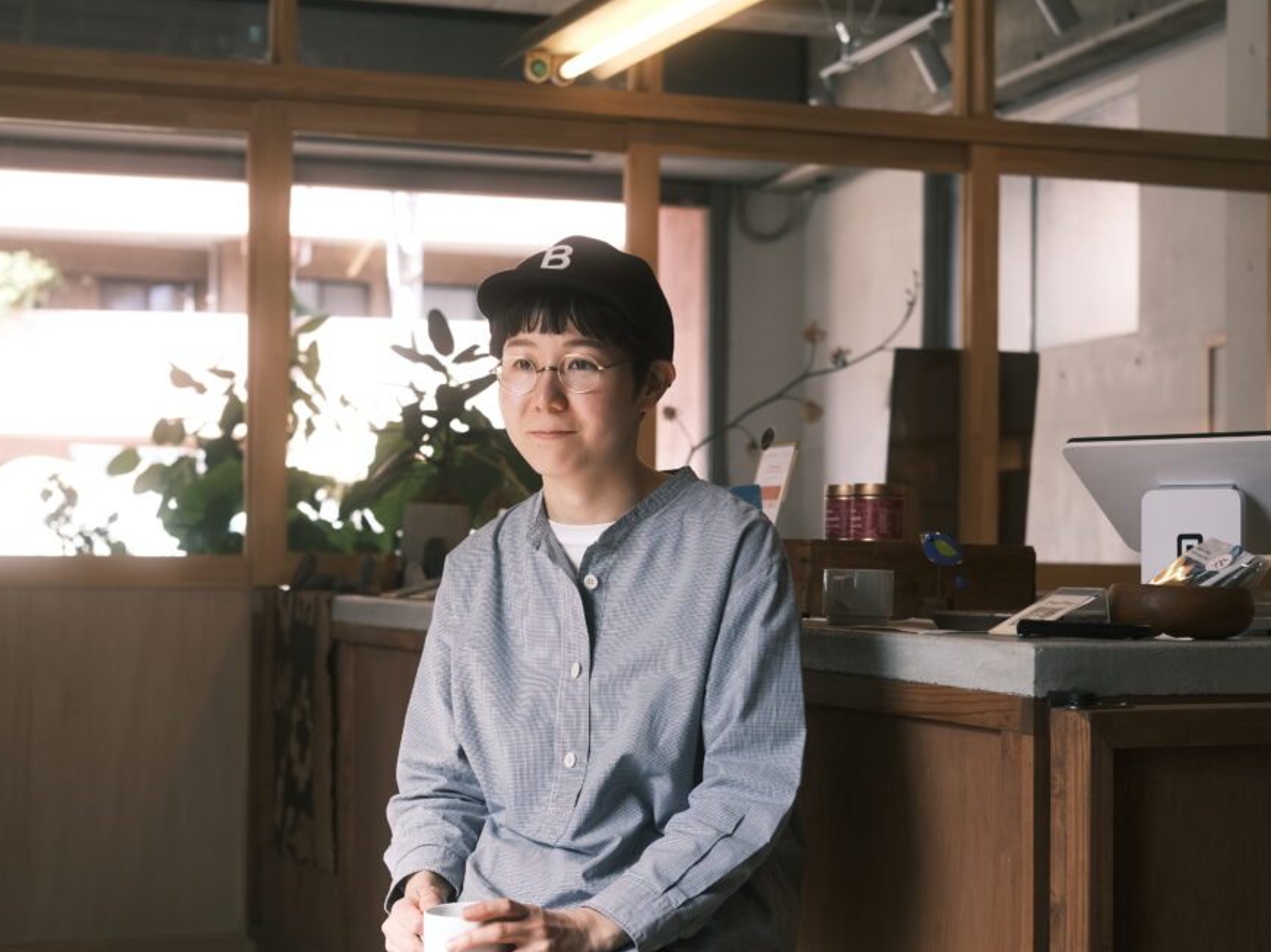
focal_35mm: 60
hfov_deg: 32.2
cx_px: 657
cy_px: 496
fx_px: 2202
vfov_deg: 24.4
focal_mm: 35
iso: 160
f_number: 3.2
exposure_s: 1/140
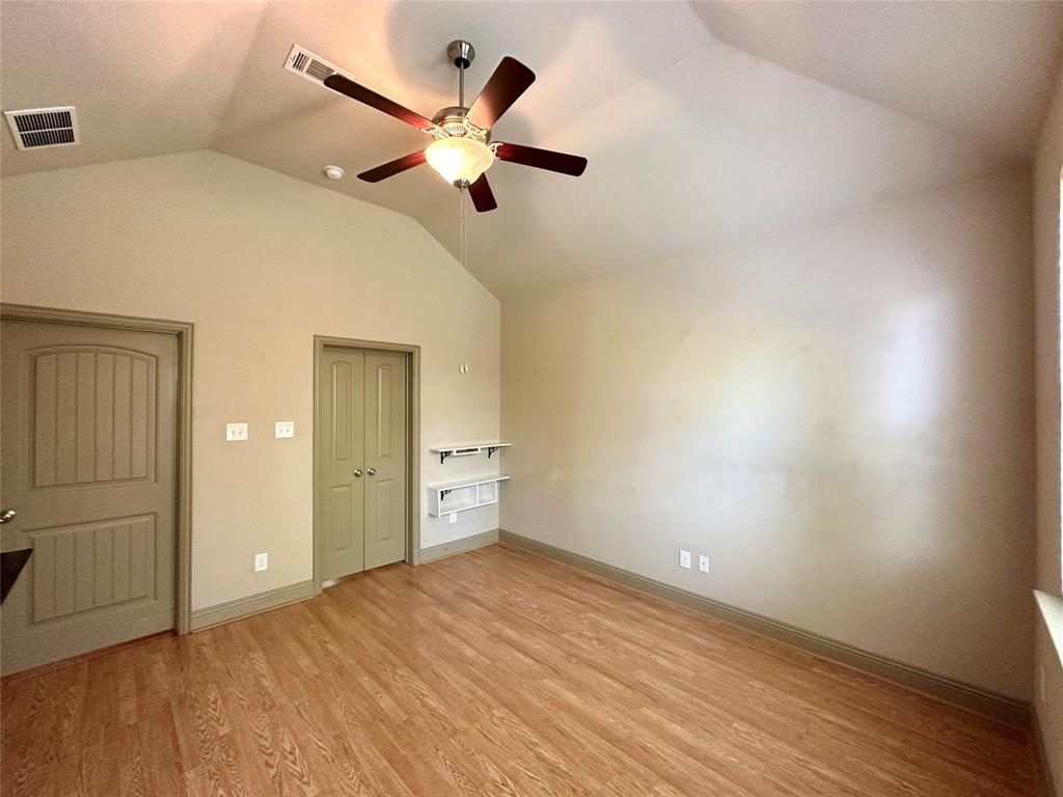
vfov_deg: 85.7
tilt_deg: +0.4
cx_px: 532
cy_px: 398
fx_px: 430
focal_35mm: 14
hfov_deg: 102.1
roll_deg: -0.6
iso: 400
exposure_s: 1/60
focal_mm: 2.22
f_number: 2.2
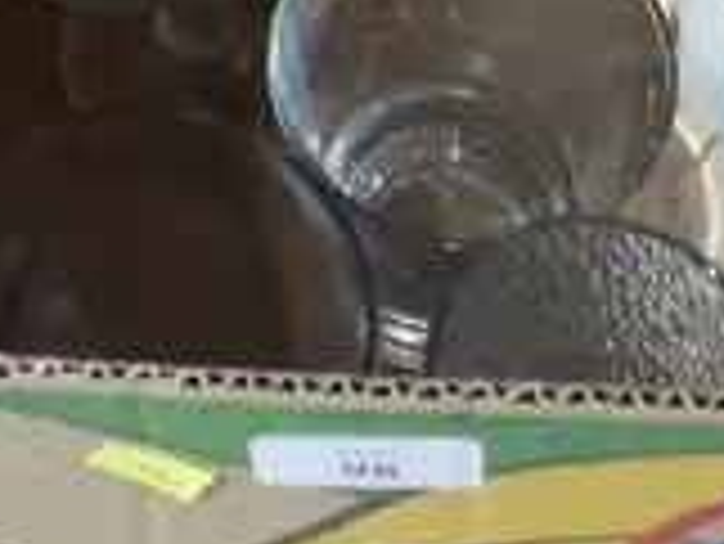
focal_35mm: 229
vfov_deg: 6.3
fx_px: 4793
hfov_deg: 8.6
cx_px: -4
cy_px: -663
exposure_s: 1/60
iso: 1600
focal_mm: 18
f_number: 4
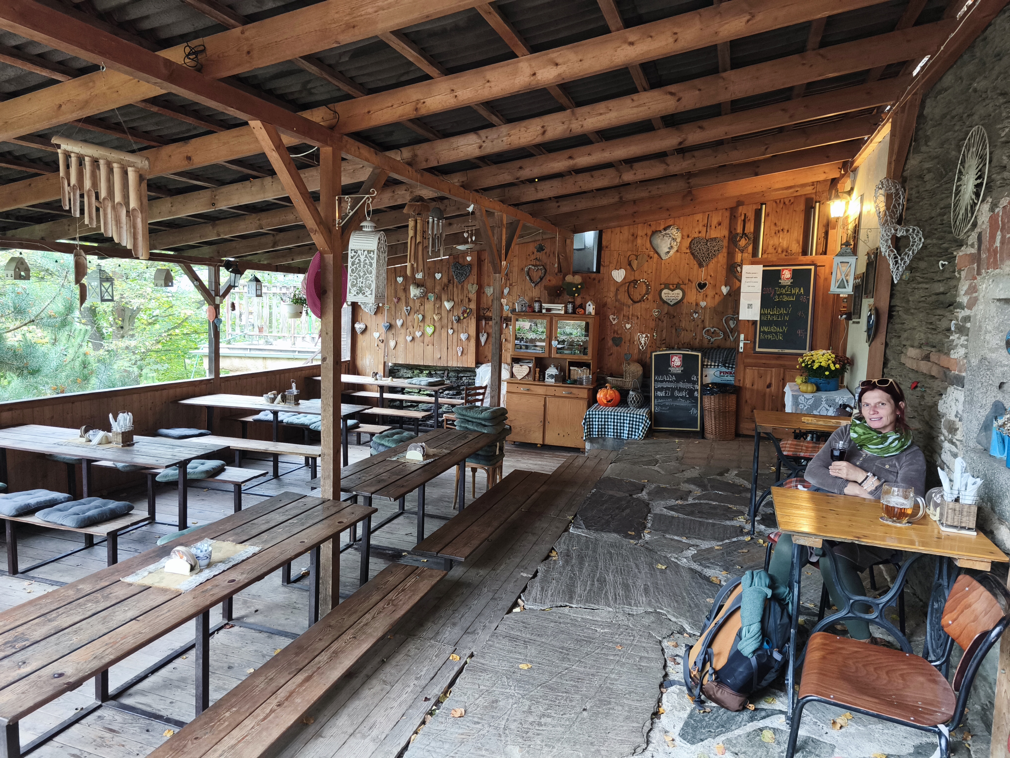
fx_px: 671
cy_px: 379
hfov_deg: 73.9
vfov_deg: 58.9
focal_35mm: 23
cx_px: 505
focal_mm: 5.35
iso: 800
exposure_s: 1/32
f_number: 1.7
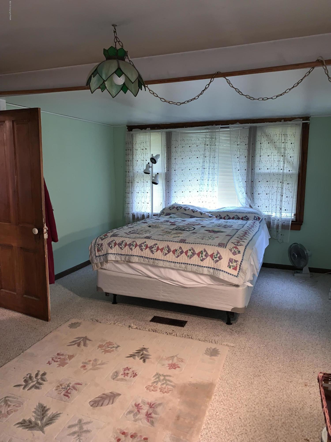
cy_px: 221
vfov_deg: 67.3
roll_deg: -0.1
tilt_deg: -8.5
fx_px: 331
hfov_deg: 53.1
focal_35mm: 26
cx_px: 166
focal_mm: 4.25
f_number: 1.8
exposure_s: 1/8
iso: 100
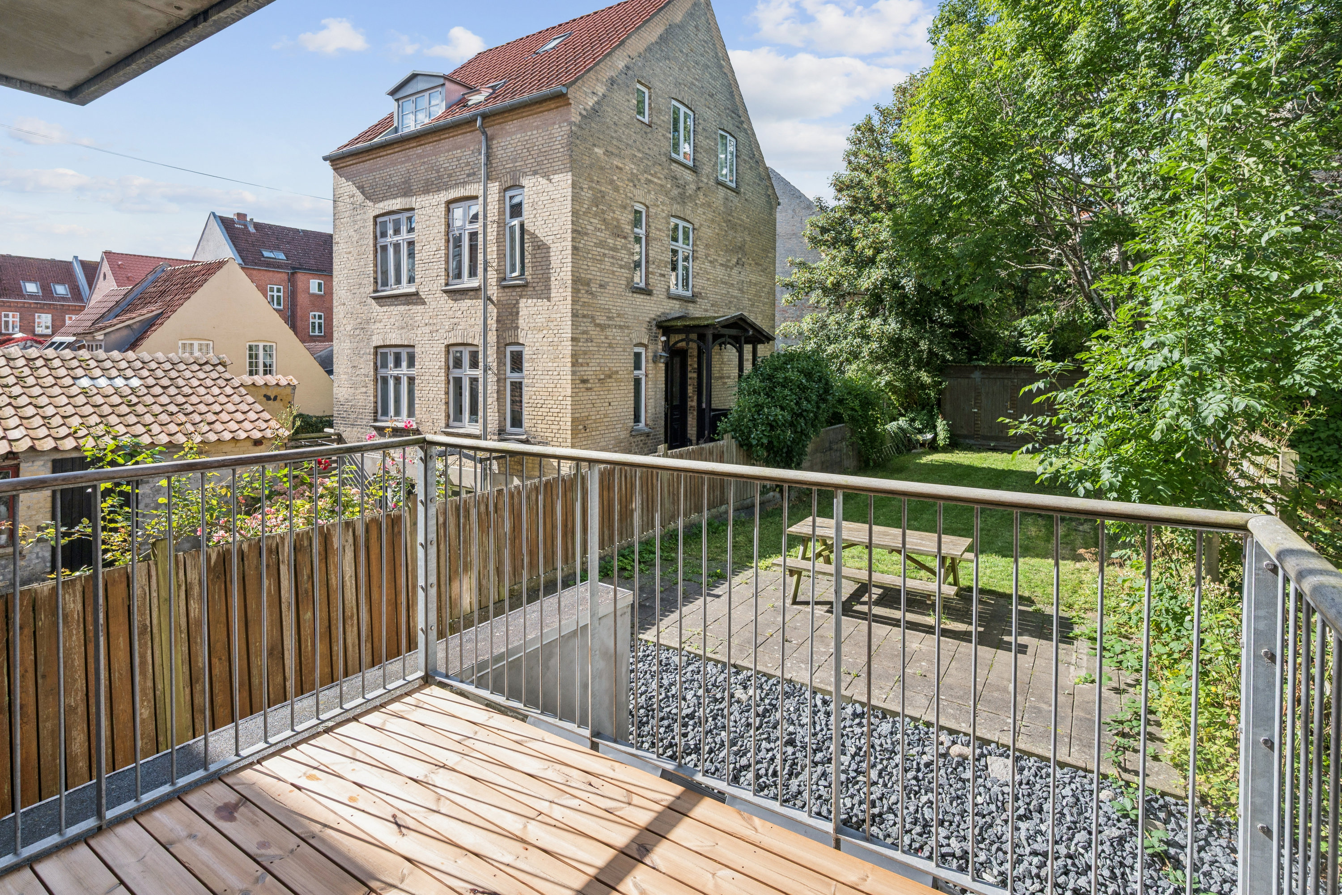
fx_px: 634
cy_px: 448
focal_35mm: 17
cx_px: 671
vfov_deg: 70.4
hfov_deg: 93.3
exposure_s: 1/500
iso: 360
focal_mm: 17
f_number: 8
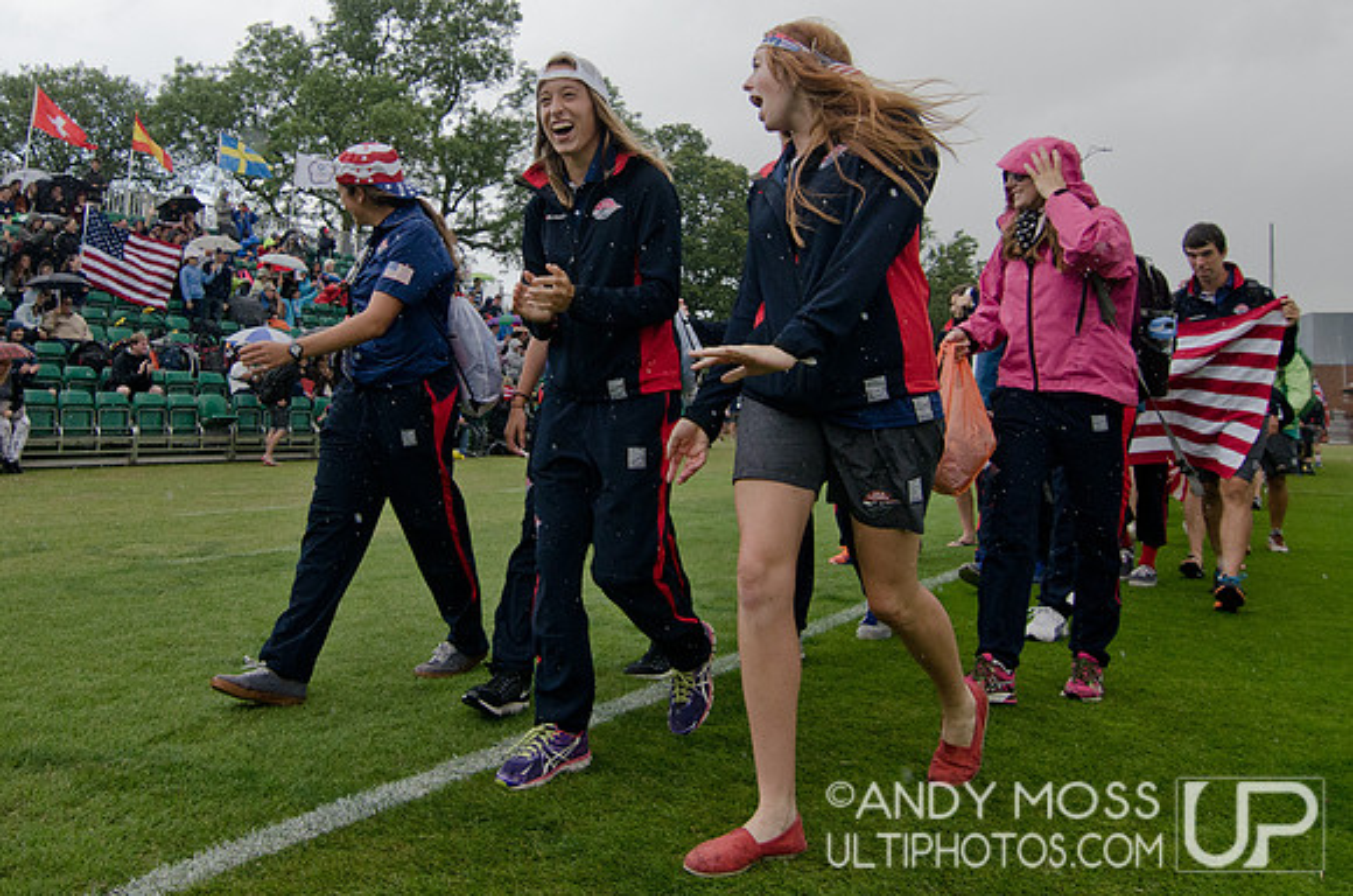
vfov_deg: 71.8
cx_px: 676
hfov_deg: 95.1
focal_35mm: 16
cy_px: 448
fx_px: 619
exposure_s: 1/2000
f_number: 4.5
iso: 500
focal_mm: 11
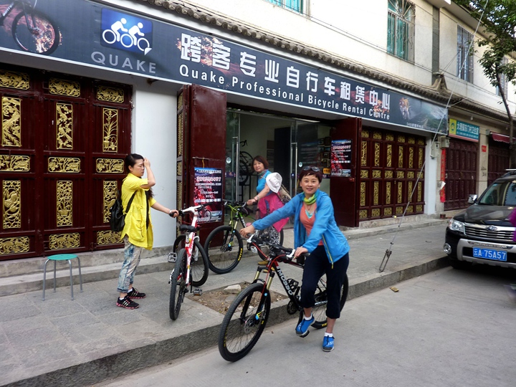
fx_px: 373
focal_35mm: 25
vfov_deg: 54.9
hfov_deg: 69.4
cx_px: 258
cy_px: 194
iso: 80
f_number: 3.3
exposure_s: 1/30
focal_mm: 4.1
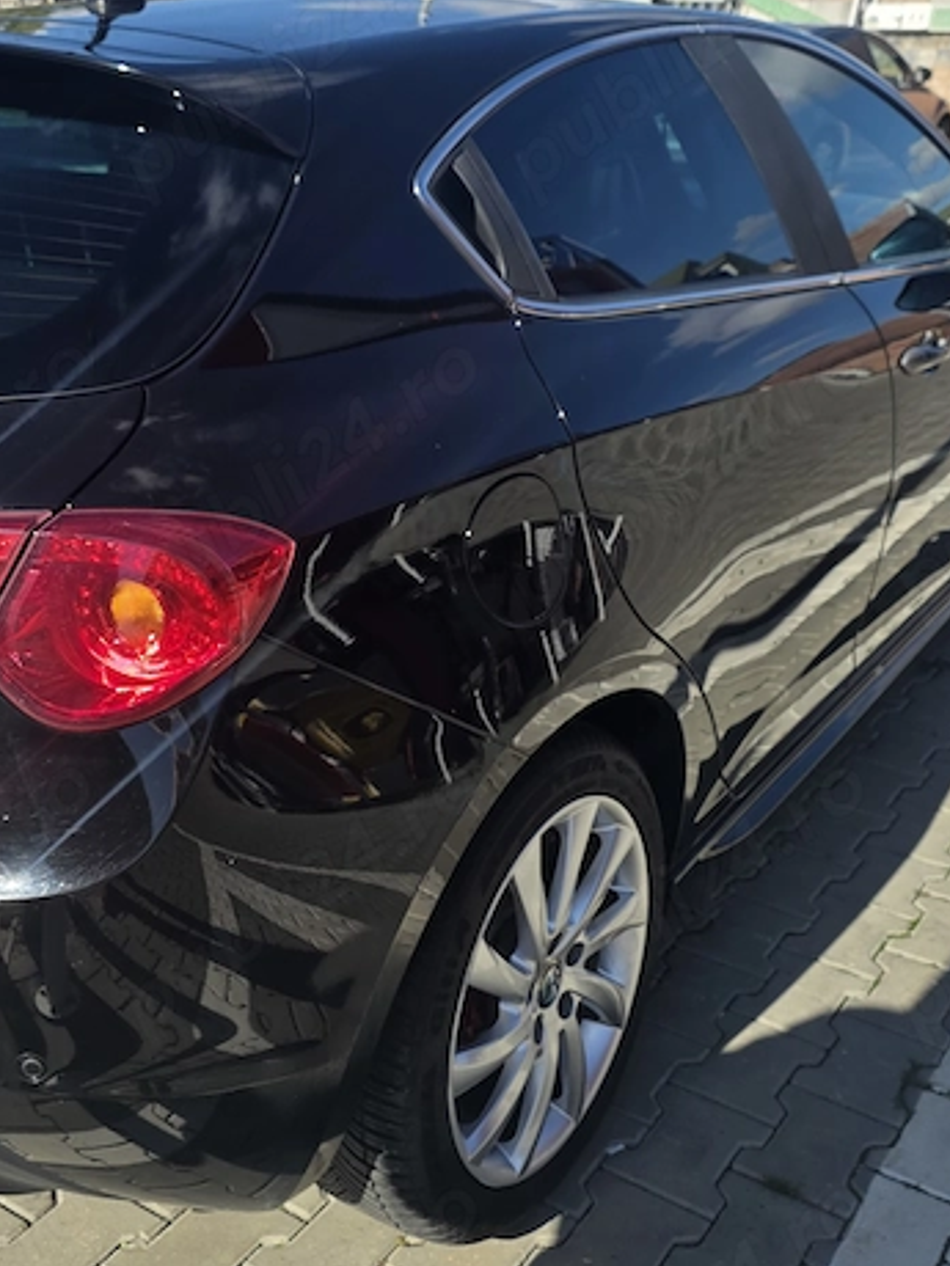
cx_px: 493
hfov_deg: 36.0
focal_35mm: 40
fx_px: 1464
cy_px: 567
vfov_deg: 46.7
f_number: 1.7
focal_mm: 6.3
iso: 80
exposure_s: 1/4766
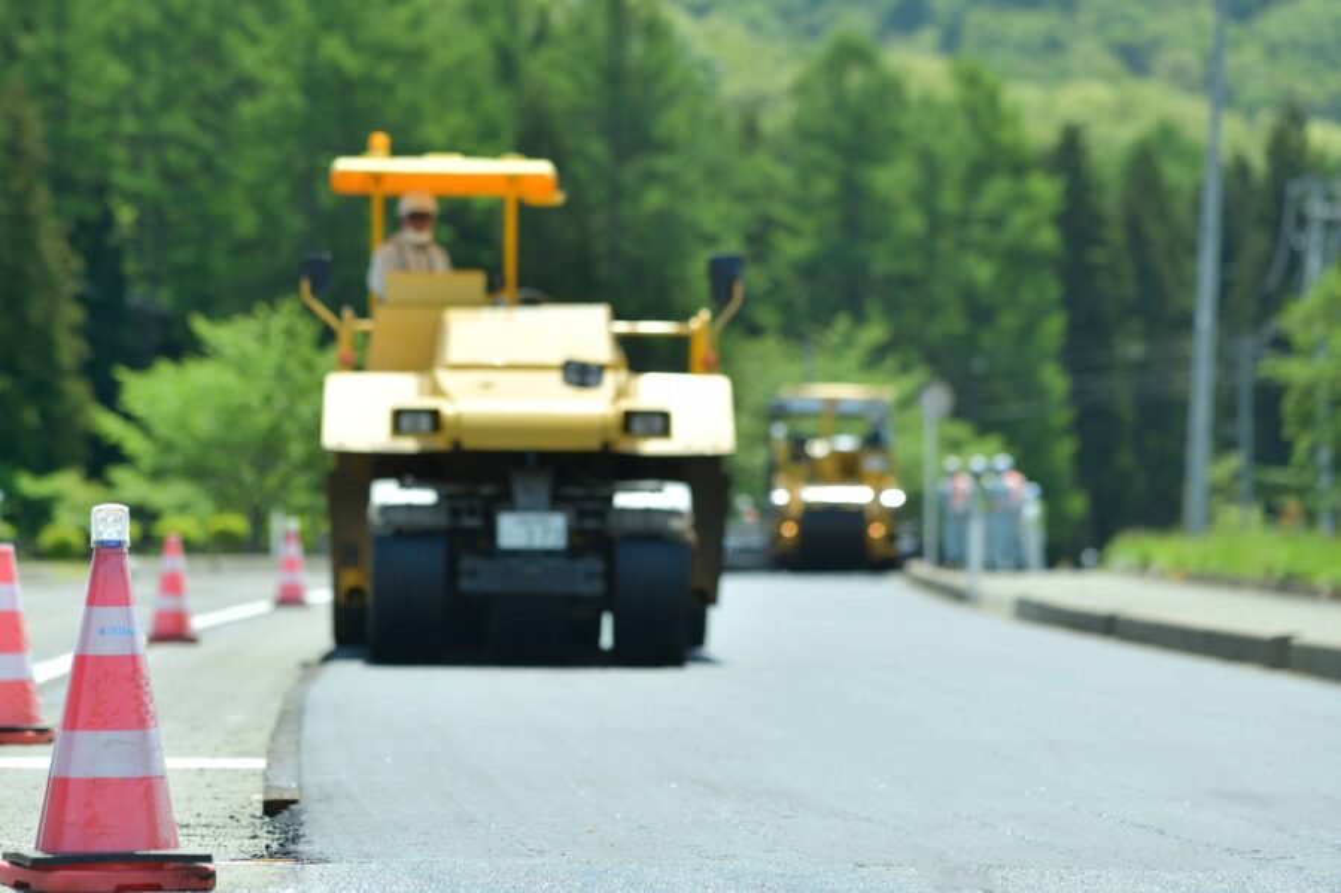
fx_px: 3909
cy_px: 446
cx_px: 670
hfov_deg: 19.5
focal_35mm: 105
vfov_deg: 13.0
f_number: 2.5
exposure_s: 1/2500
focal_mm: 105
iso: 80
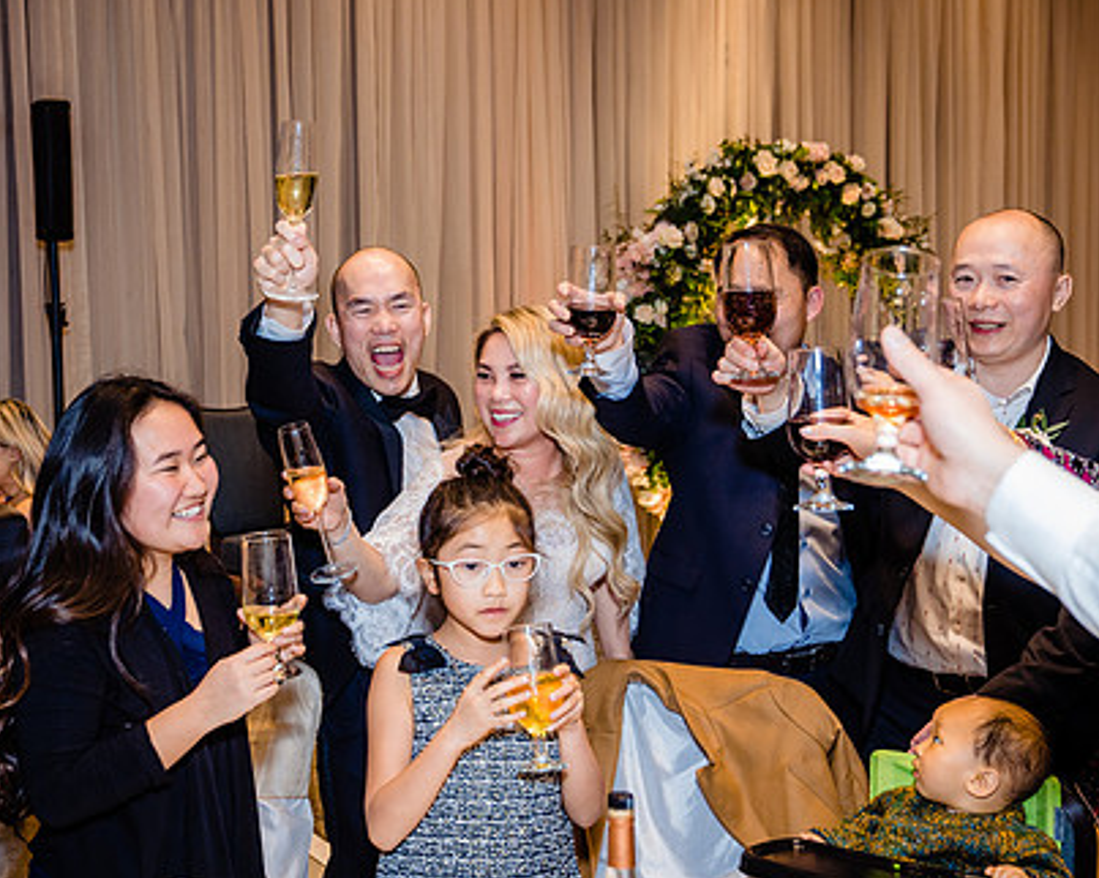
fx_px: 1626
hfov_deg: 37.3
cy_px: 383
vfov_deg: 30.2
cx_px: 494
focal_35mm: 50
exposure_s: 1/160
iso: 1250
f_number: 4
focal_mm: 37
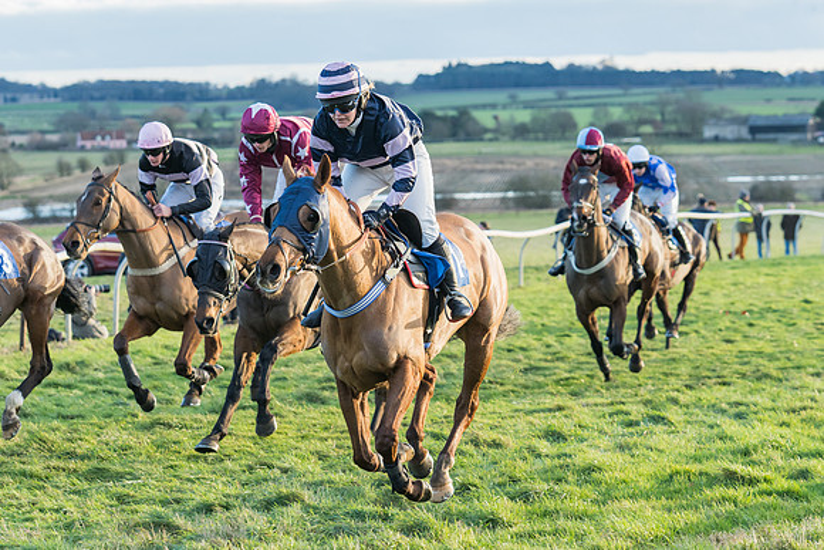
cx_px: 379
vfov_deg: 10.1
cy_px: 237
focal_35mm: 136
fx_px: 3108
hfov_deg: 15.1
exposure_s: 1/1000
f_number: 4
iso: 800
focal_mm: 95
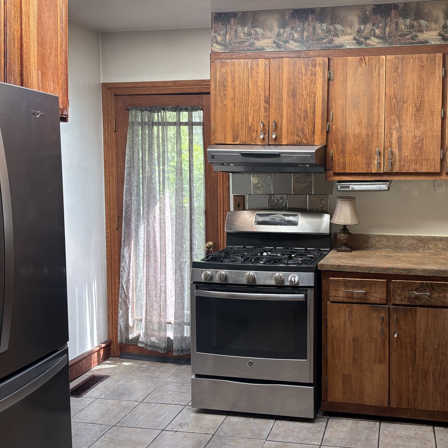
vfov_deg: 48.4
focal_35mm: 34
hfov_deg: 47.2
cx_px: 320
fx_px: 498
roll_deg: +0.4
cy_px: 209
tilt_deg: -3.3
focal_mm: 5.96
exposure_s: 1/109
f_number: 1.6
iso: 125
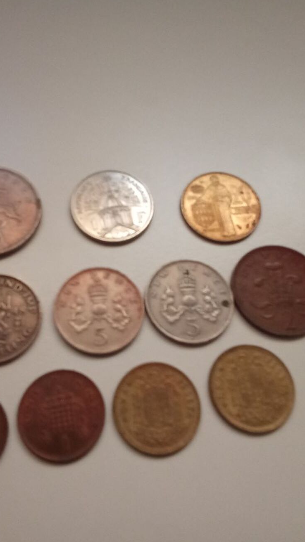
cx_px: 122
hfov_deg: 37.6
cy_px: 271
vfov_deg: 62.6
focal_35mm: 31
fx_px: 446
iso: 1600
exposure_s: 1/20
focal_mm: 2.87
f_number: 2
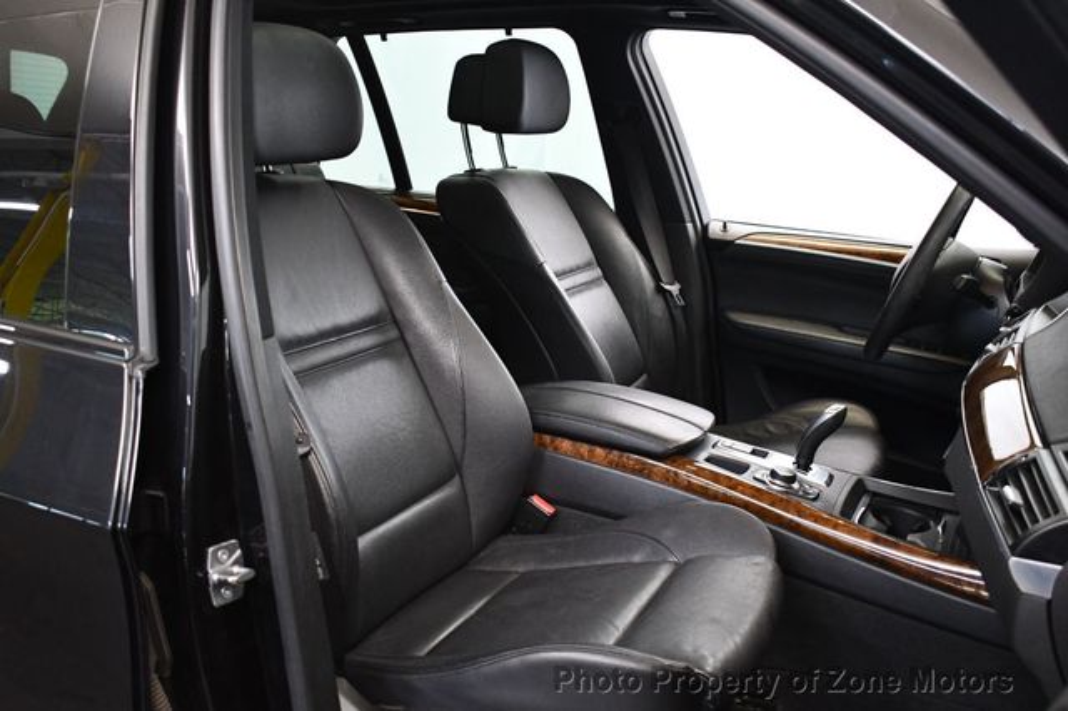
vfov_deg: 36.8
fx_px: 1067
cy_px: 356
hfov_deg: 53.2
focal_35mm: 36
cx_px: 534
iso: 3200
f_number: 3.8
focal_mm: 24
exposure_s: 1/100
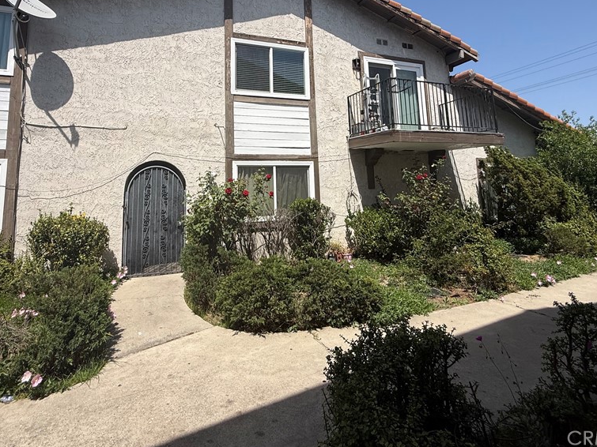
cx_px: 263
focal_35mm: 19
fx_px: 328
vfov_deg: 66.7
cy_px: 146
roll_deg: +1.7
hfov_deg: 84.3
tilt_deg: +8.8
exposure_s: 1/3663
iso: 50
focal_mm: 2.22
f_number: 2.2
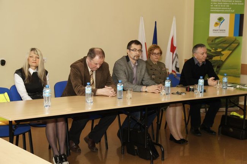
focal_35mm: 60
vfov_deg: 22.6
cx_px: 124
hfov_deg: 33.4
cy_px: 82
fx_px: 411
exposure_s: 1/100
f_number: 5.6
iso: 800
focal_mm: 40
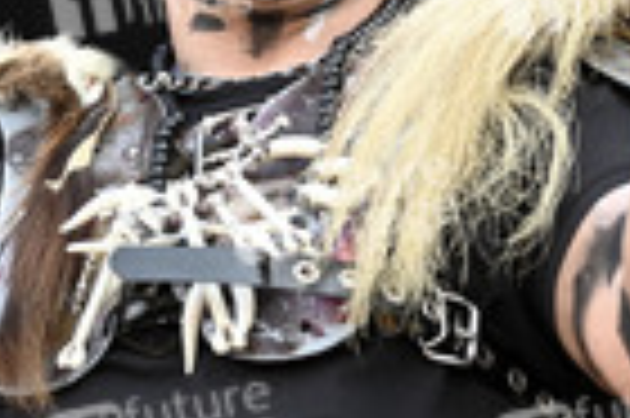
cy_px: 99
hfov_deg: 5.8
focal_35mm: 354
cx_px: 223
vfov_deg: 3.9
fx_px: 6188
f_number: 2.8
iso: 320
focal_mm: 110
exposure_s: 1/400
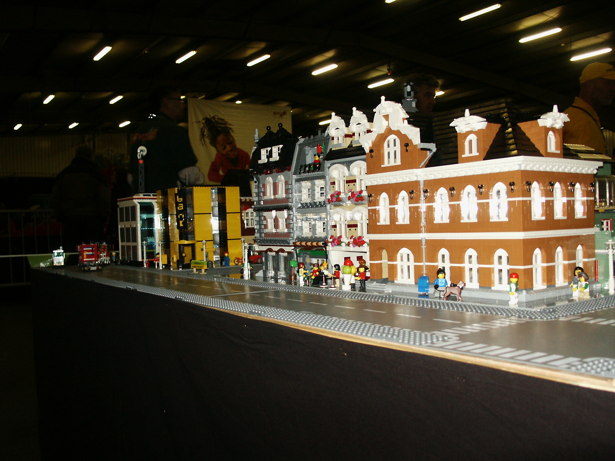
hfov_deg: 52.6
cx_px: 308
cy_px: 230
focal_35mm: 35
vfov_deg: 40.7
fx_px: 622
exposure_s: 1/45
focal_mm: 7.2
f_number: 3
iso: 200
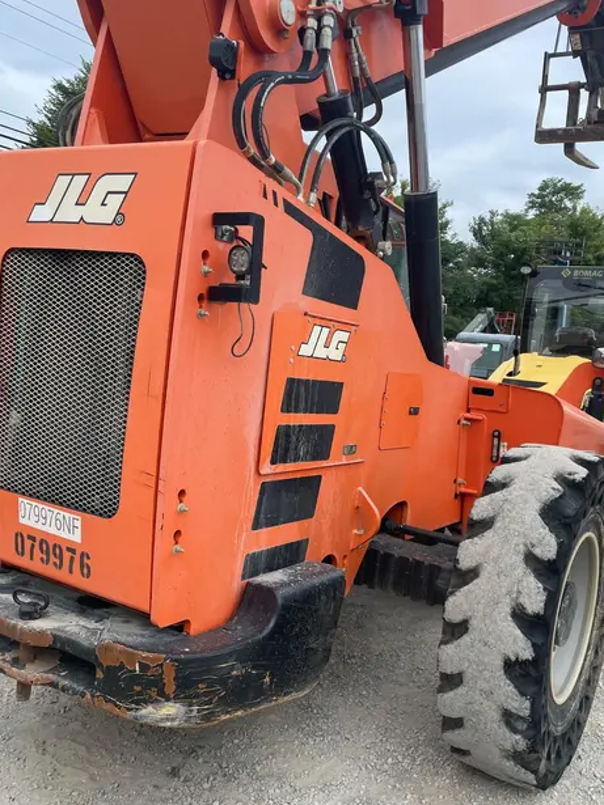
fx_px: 721
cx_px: 351
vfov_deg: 58.3
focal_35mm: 31
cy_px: 417
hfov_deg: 45.3
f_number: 1.6
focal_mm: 4.2
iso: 32
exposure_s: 1/1082
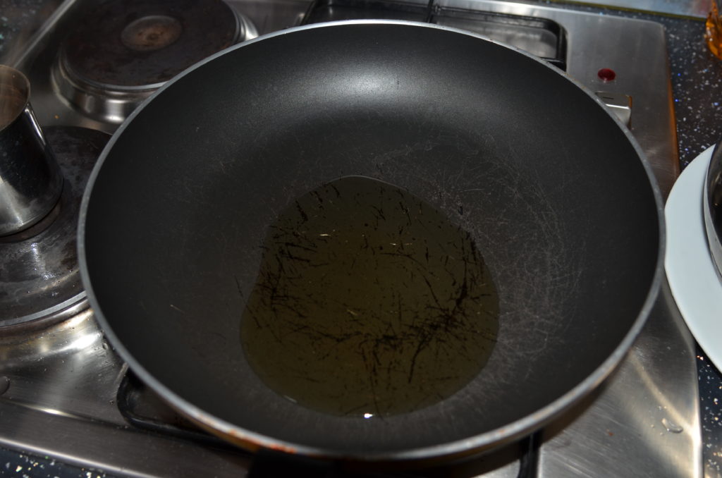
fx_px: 720
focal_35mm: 36
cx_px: 361
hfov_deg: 53.2
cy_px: 239
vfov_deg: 36.7
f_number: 4
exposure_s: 1/60
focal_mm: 24
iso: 160
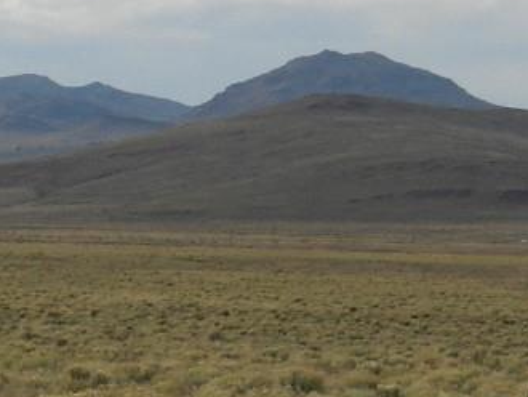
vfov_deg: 6.7
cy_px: 128
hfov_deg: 8.9
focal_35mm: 223
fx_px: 3404
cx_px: 150
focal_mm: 20.5
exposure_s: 1/60
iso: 160
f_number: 4.8
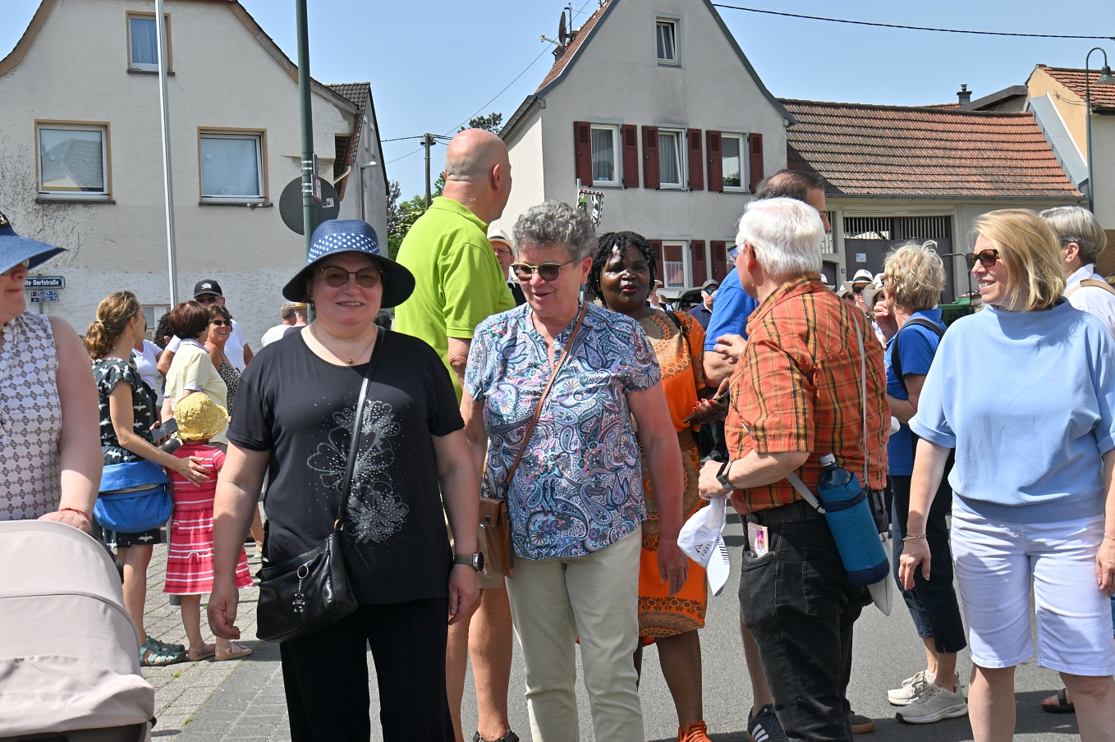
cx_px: 571
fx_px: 1641
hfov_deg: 37.5
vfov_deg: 25.5
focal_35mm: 53
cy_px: 369
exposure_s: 1/1000
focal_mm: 48
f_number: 13
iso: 320
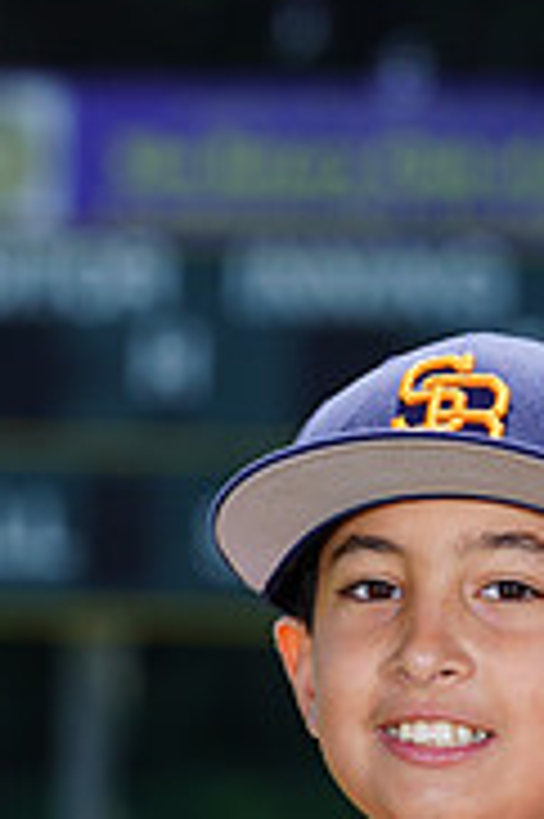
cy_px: 1058
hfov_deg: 2.0
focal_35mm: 695
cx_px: 303
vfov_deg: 3.0
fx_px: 15782
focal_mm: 218
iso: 100
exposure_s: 1/250
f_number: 8
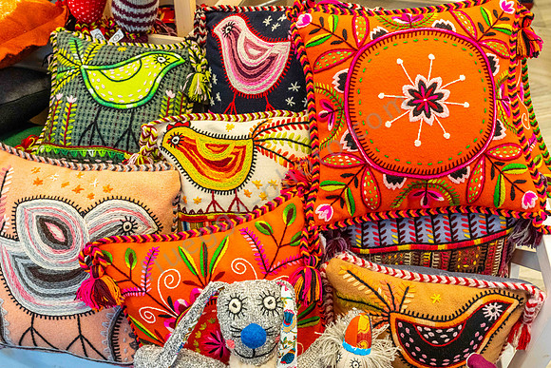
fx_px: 520
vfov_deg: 38.9
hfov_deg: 55.8
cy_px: 184
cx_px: 276
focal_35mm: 34
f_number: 5.6
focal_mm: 34
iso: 3200
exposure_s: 1/160
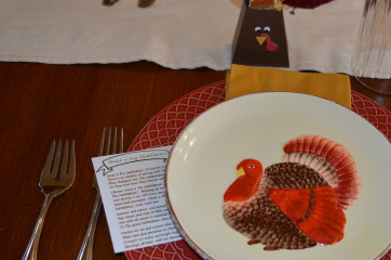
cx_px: 269
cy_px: 120
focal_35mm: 58
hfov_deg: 34.1
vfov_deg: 23.3
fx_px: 629
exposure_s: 1/60
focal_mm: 28
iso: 500
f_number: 4.5
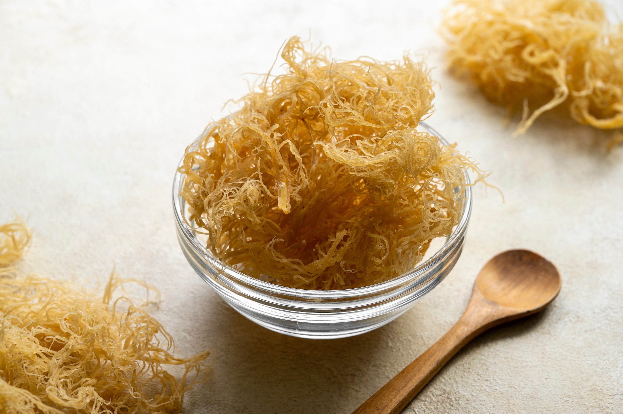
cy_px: 207
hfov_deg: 28.9
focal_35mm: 70
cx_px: 312
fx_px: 1210
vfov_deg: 19.4
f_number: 7.1
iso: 500
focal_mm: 70
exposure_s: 1/60
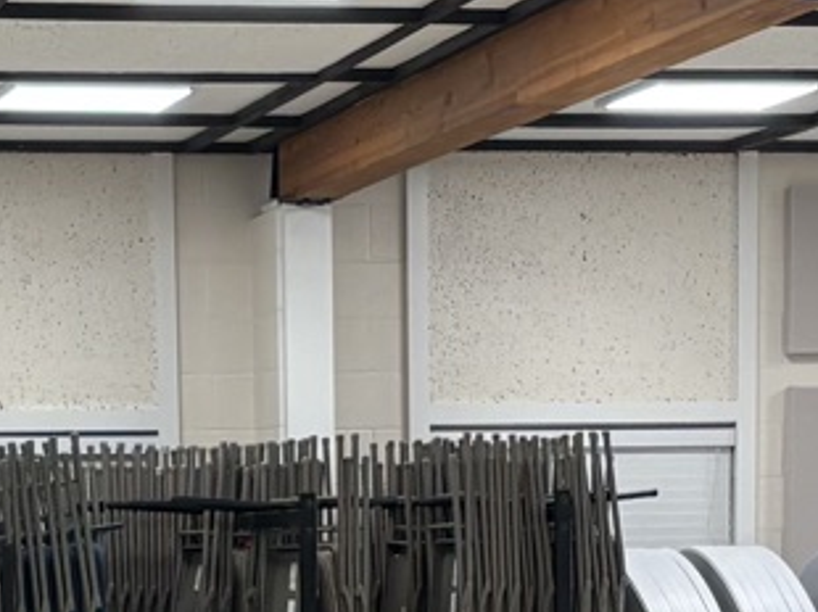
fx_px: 3565
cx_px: 264
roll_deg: +0.3
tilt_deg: -5.7
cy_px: 994
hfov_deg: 13.1
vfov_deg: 9.5
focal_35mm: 151
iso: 125
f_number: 1.6
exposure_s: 1/120
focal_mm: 5.96
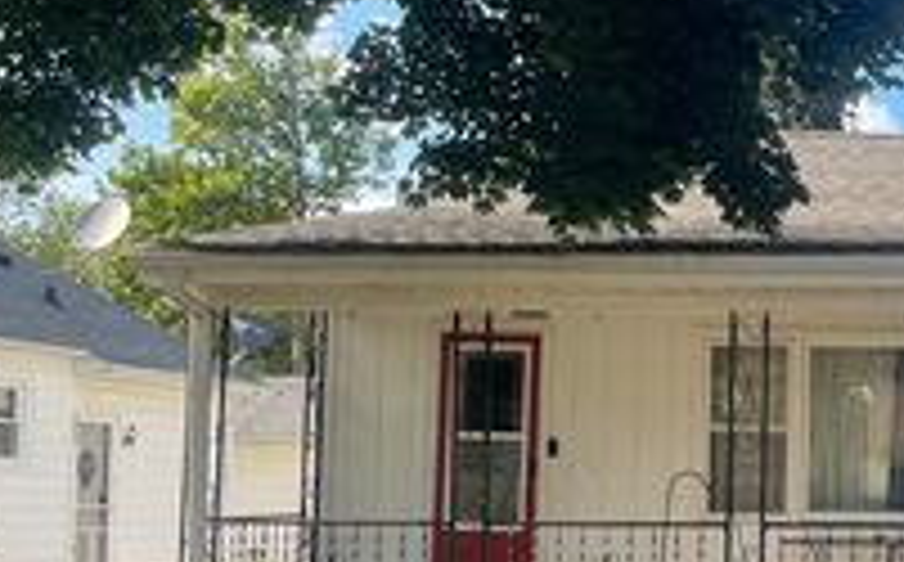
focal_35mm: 66
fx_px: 1624
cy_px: 411
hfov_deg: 28.0
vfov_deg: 19.5
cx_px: 1021
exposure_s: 1/731
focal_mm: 5.1
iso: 32
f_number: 1.6
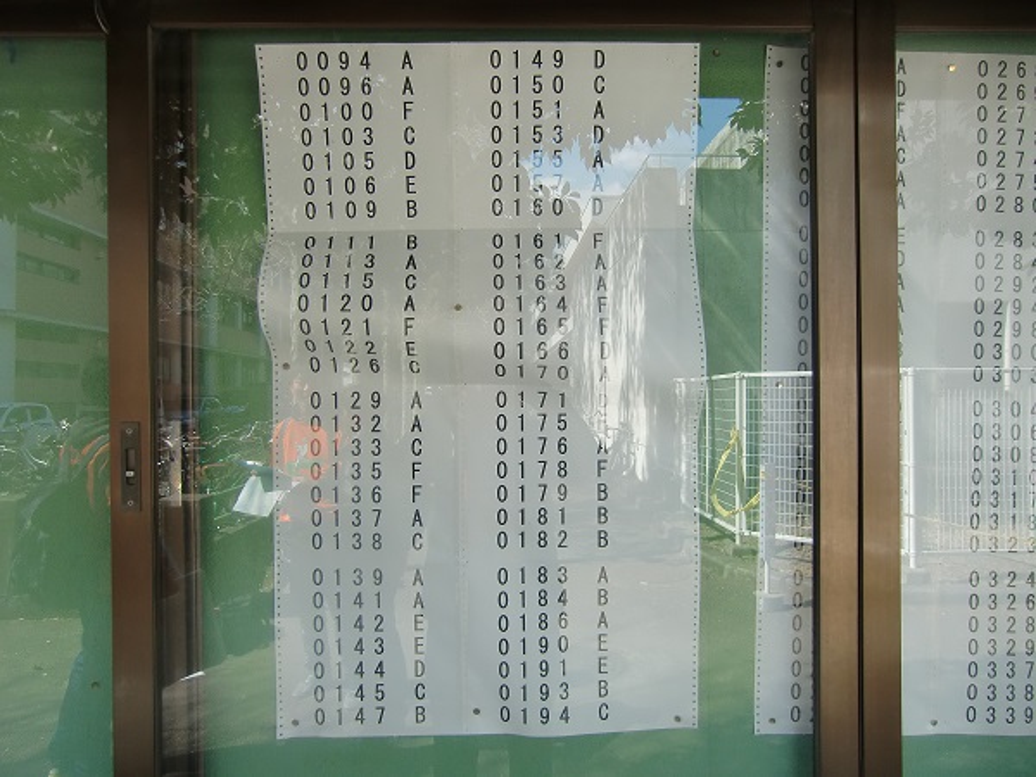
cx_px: 518
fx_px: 718
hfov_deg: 71.6
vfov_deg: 56.8
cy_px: 388
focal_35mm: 24
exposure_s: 1/160
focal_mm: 4.3
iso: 64
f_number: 3.2
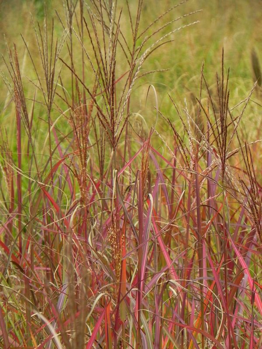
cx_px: 131
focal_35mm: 291
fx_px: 2937
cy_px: 174
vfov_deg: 6.8
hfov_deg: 5.1
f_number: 5
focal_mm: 51.8
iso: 160
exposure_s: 1/80
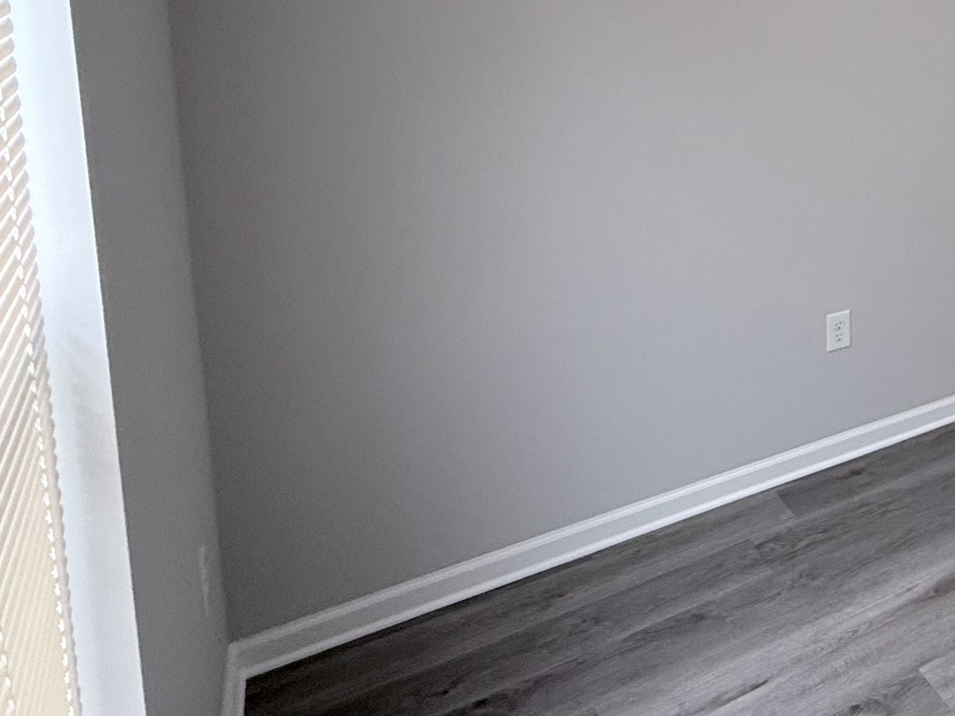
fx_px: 966
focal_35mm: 35
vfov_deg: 37.5
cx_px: 1126
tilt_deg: -7.0
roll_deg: -2.0
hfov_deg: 39.3
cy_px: 44
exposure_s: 1/99
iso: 200
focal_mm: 2.22
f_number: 2.2
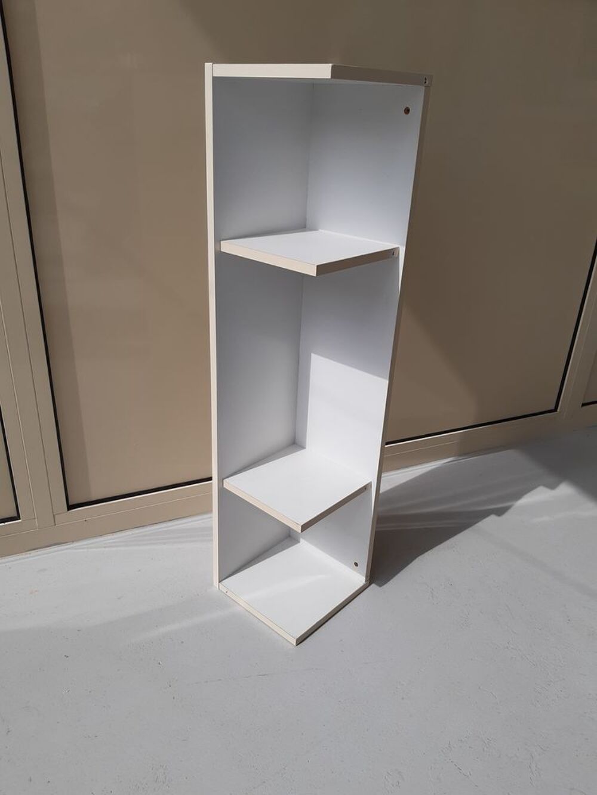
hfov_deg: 53.1
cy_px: 398
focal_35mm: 26
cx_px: 298
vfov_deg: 67.3
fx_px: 598
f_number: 1.7
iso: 40
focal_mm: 3.92
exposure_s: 1/1362
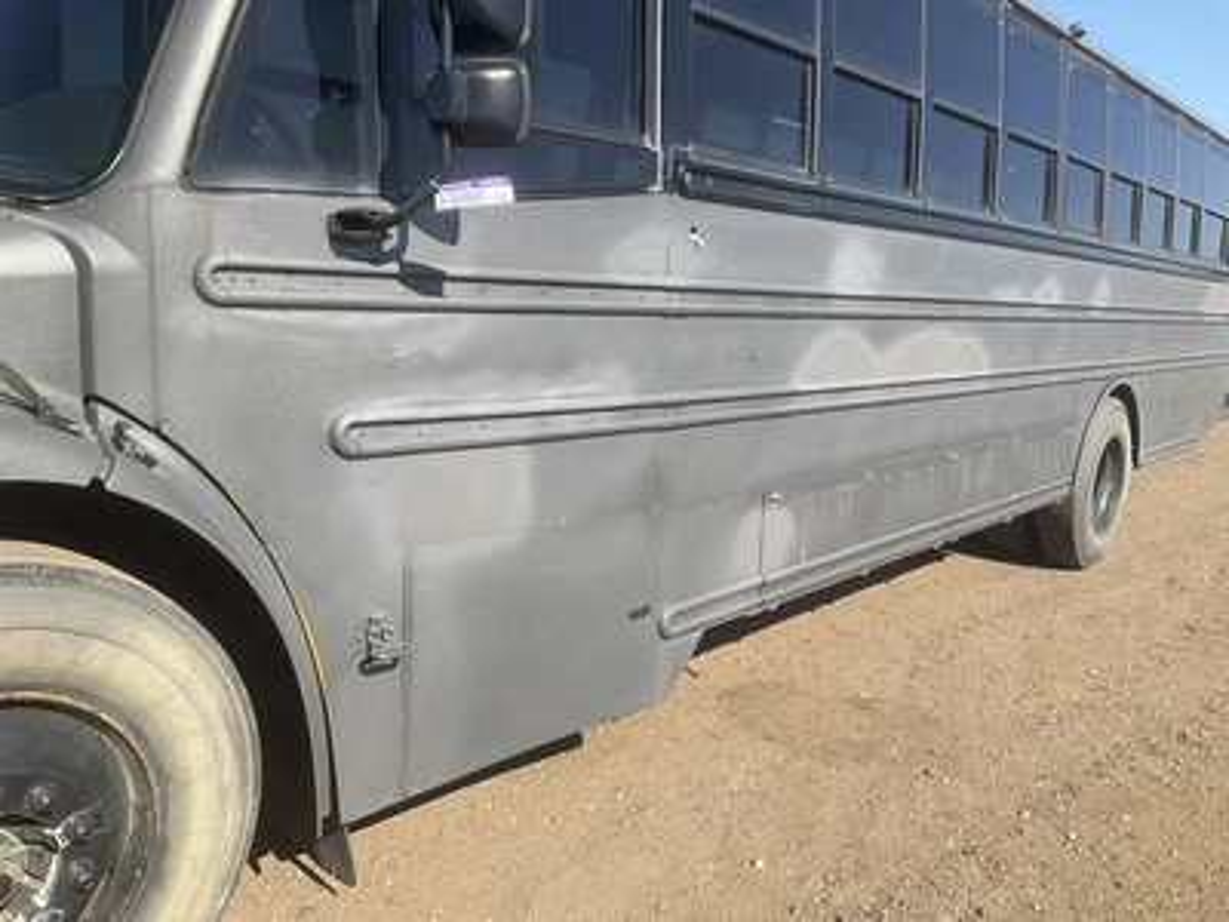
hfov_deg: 61.7
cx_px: 614
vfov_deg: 48.2
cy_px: 461
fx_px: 1030
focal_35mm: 29
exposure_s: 1/1144
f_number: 1.8
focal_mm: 3
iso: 25
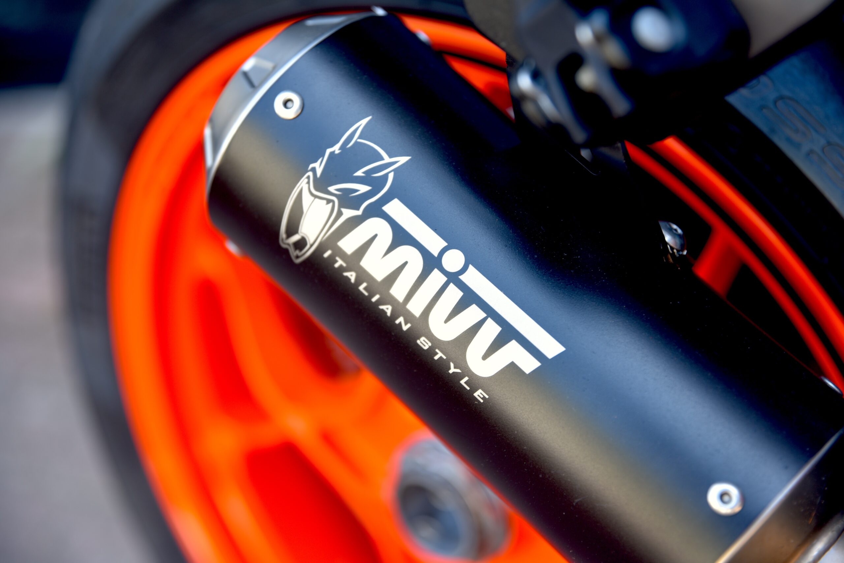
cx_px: 422
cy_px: 282
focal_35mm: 70
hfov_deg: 28.8
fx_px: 1642
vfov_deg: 19.5
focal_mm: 70
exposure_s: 1/60
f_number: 2.8
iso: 100
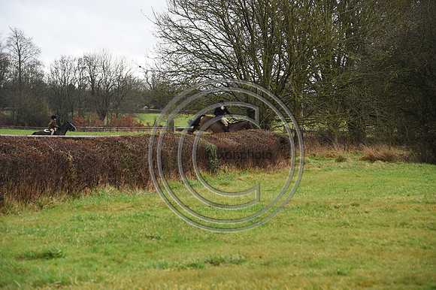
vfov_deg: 6.9
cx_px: 218
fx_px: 2421
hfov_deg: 10.3
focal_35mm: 200
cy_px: 145
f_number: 9
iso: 2500
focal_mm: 200
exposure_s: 1/1000
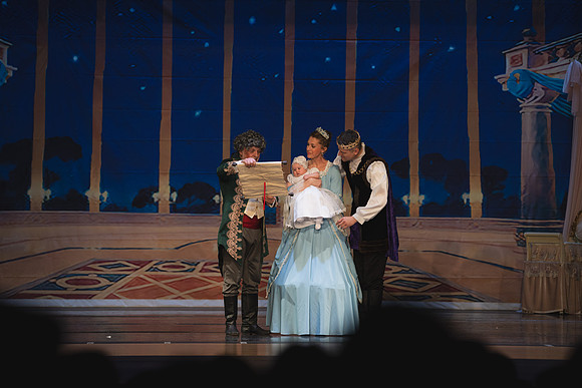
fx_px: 3234
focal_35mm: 200
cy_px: 194
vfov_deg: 6.9
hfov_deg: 10.3
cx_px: 291
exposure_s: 1/320
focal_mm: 200
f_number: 4
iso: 1100
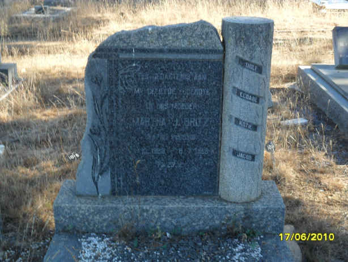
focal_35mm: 52
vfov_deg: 28.1
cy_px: 131
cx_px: 174
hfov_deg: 36.8
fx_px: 523
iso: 100
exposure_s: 1/60
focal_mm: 9.3
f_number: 5
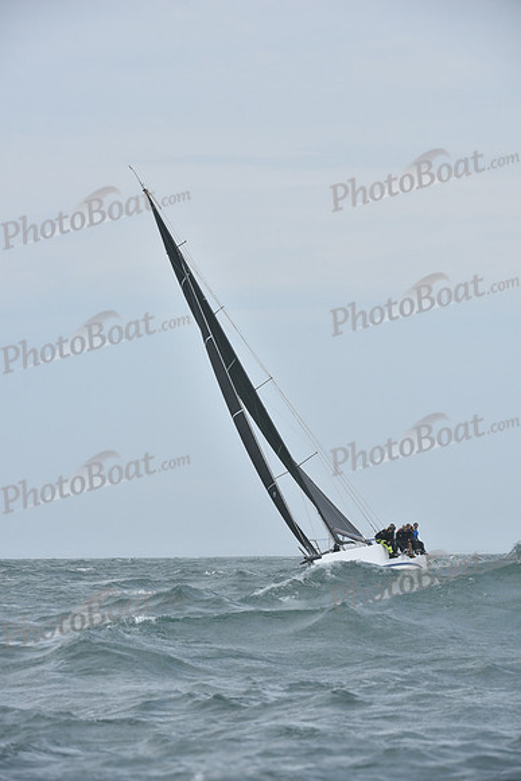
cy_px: 390
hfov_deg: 6.9
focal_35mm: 200
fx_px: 4339
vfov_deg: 10.3
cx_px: 260
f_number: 8
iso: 320
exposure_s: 1/1000
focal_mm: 200
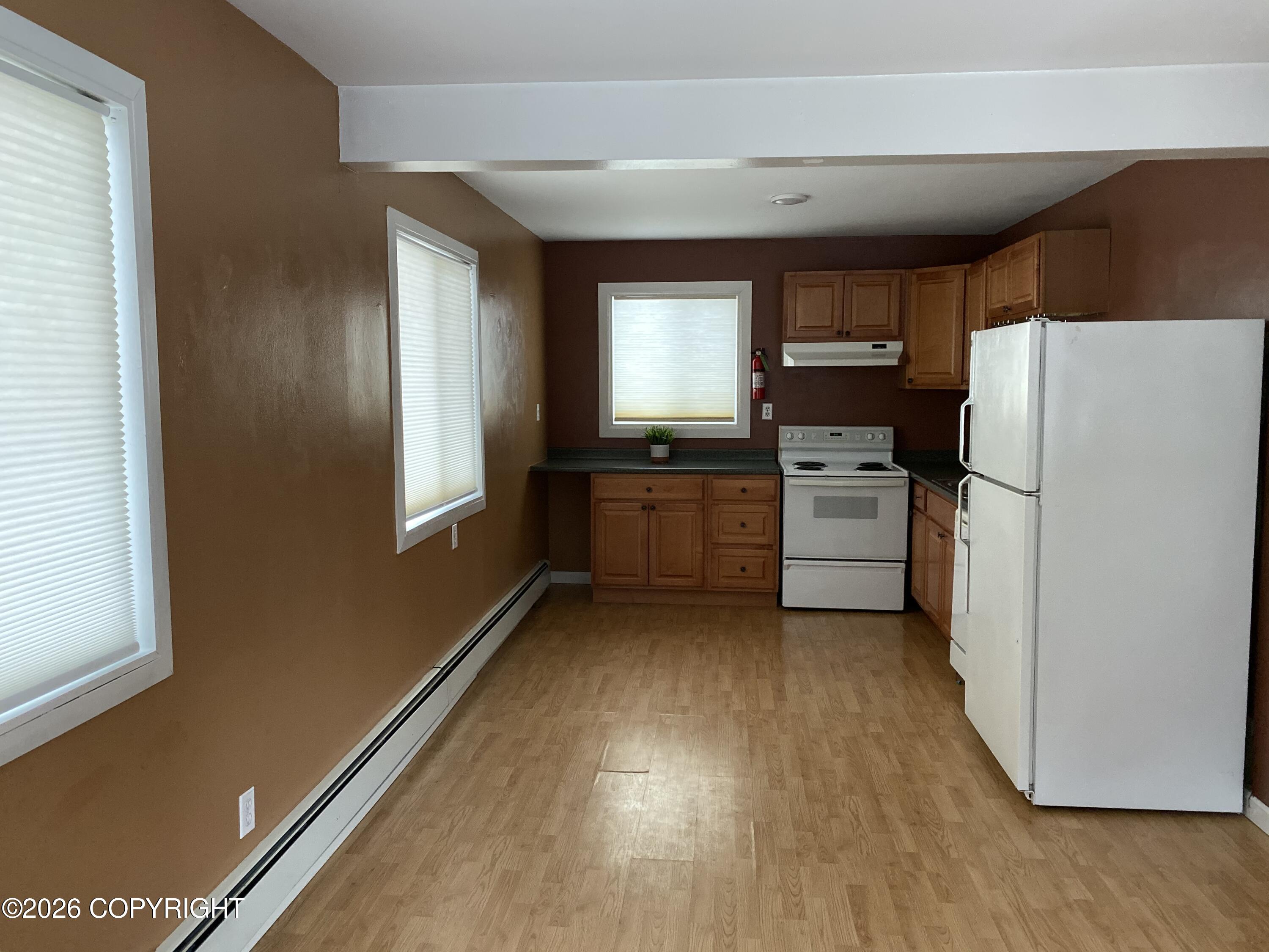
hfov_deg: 67.3
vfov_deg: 53.1
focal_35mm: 26
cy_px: 476
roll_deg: +0.3
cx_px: 634
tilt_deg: -5.0
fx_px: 953
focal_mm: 4.25
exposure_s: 1/60
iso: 500
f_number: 1.8
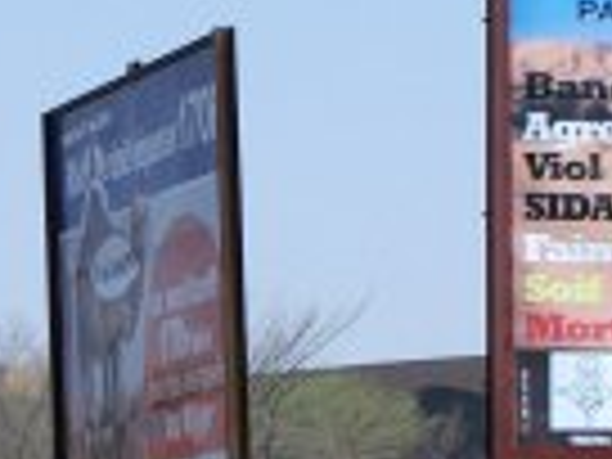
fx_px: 6153
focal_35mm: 348
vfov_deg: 4.3
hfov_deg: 5.7
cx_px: -140
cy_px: 648
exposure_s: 1/750
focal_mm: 17.5
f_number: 4.5
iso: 80
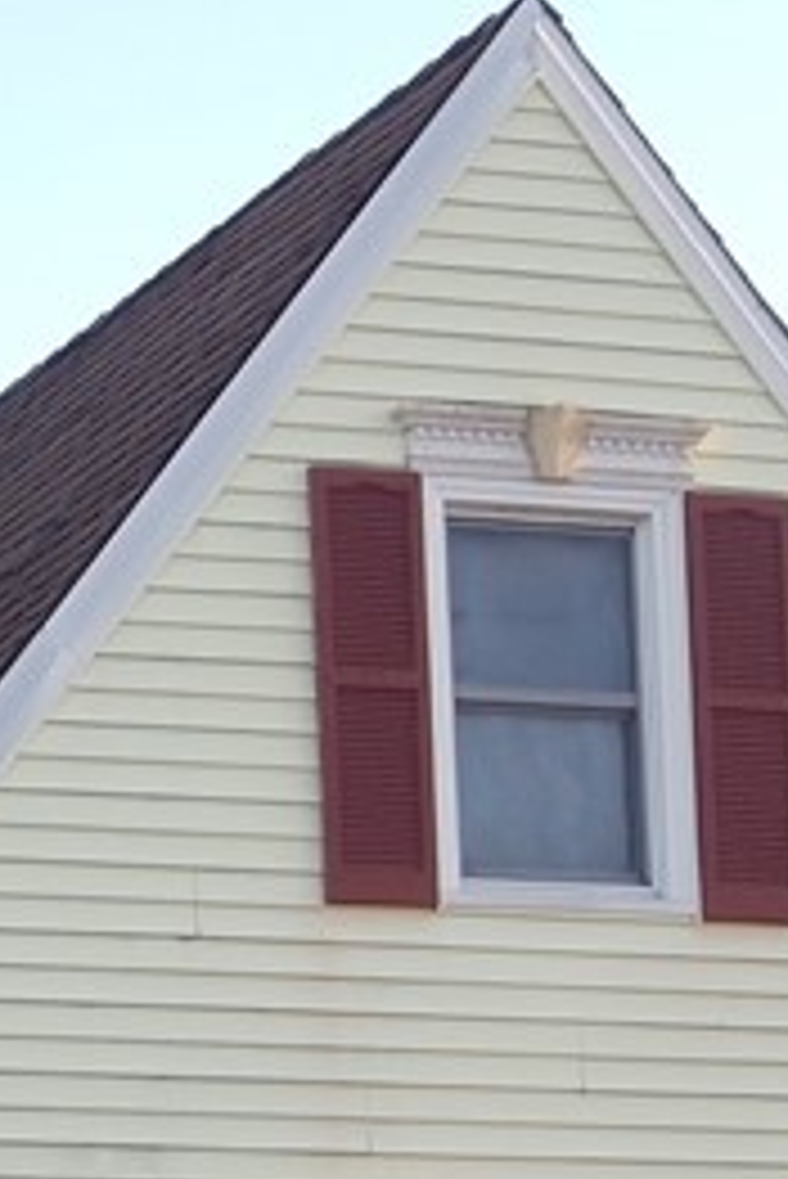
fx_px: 6525
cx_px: -230
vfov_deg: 10.2
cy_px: 1332
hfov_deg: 6.8
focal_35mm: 199
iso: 125
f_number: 3.7
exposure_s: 1/200
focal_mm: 8.6
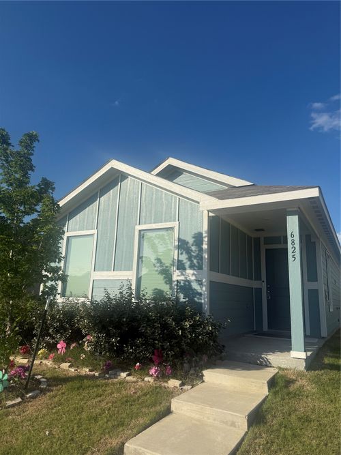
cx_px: 170
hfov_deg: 56.8
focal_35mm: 24
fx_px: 315
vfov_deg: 71.6
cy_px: 228
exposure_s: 1/6711
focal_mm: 6.76
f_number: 1.78
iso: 80
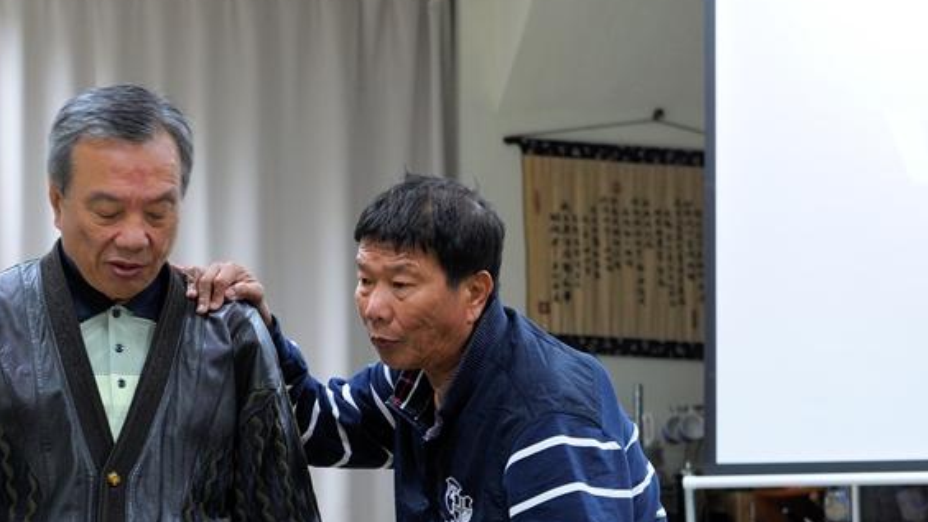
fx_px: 2805
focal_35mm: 114
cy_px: 536
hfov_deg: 18.6
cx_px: 143
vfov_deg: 10.5
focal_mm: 60
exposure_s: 1/60
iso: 1250
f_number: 4
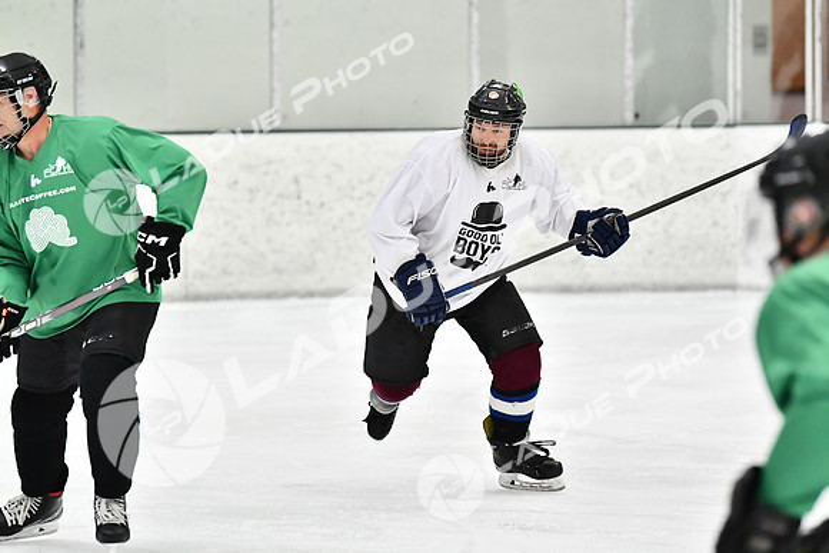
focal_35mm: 188
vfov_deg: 7.3
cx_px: 414
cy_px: 276
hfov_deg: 11.0
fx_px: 4319
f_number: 2.8
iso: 5000
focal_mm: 125
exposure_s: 1/1250
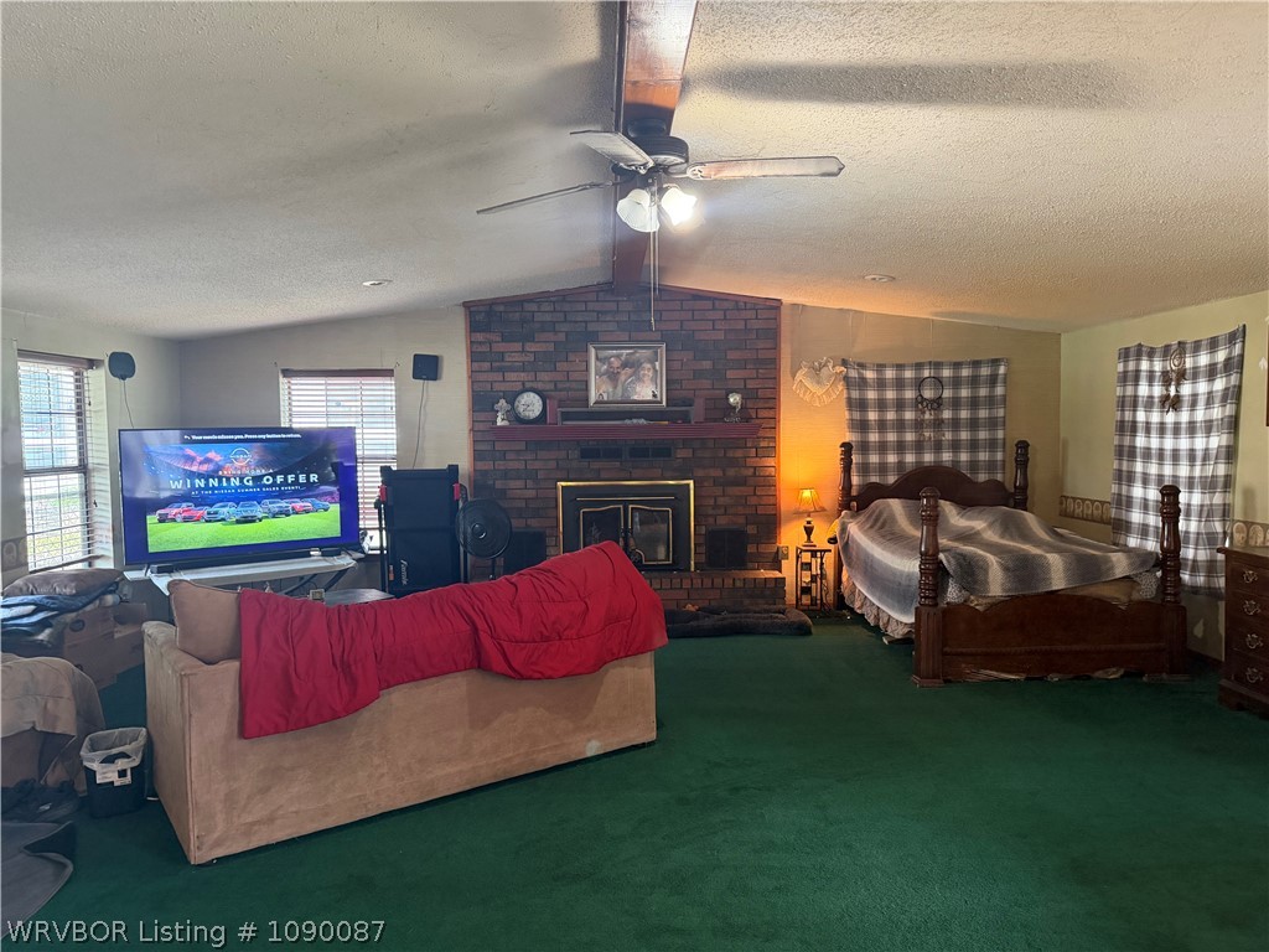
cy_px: 476
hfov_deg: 71.6
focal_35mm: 24
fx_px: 880
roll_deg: +0.4
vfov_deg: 56.8
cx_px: 634
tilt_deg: -3.1
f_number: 1.78
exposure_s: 1/60
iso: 500
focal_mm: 6.76
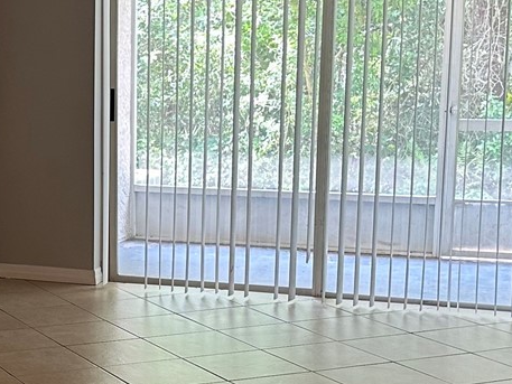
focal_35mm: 84
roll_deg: +0.0
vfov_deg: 17.6
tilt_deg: -9.5
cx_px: -11
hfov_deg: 22.3
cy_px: 240
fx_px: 1243
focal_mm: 6.86
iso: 160
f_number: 1.78
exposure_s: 1/120
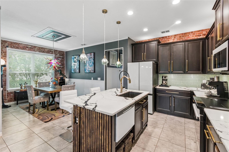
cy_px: 76
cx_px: 114
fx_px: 95
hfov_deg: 100.4
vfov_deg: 77.3
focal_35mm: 15
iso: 100
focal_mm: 10
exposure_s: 1/5
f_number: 7.1
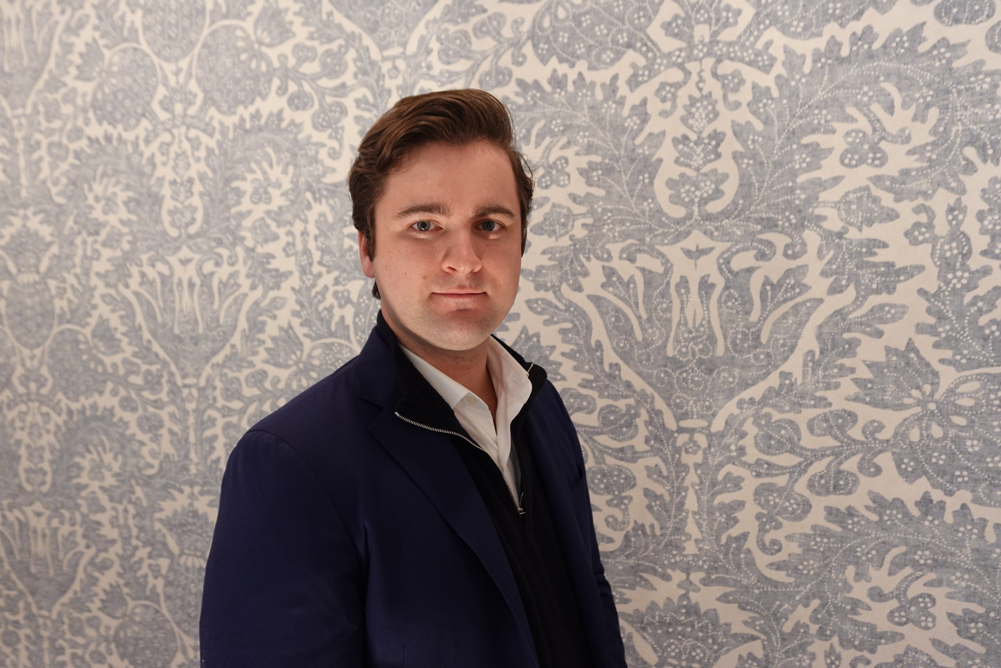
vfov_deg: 59.5
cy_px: 334
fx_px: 584
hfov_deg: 81.2
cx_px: 500
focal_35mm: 21
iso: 640
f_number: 2.5
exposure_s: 1/100
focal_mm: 8.23
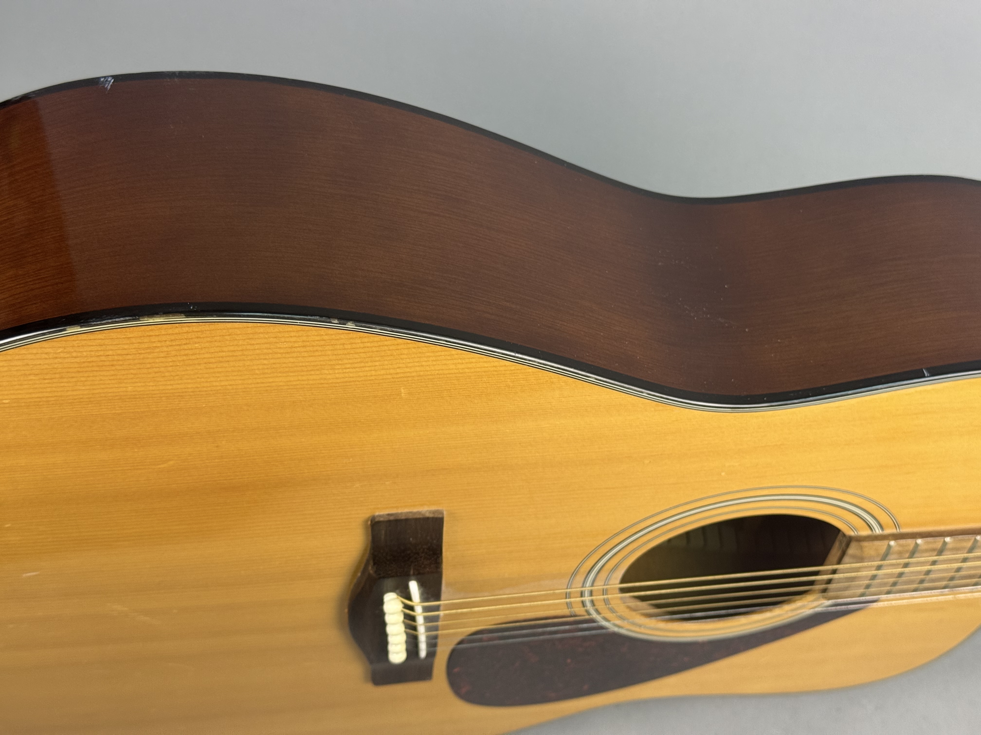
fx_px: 1360
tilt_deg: -53.2
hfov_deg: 39.7
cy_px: 368
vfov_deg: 30.3
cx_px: 490
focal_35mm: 48
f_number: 1.78
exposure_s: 1/60
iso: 64
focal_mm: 6.76
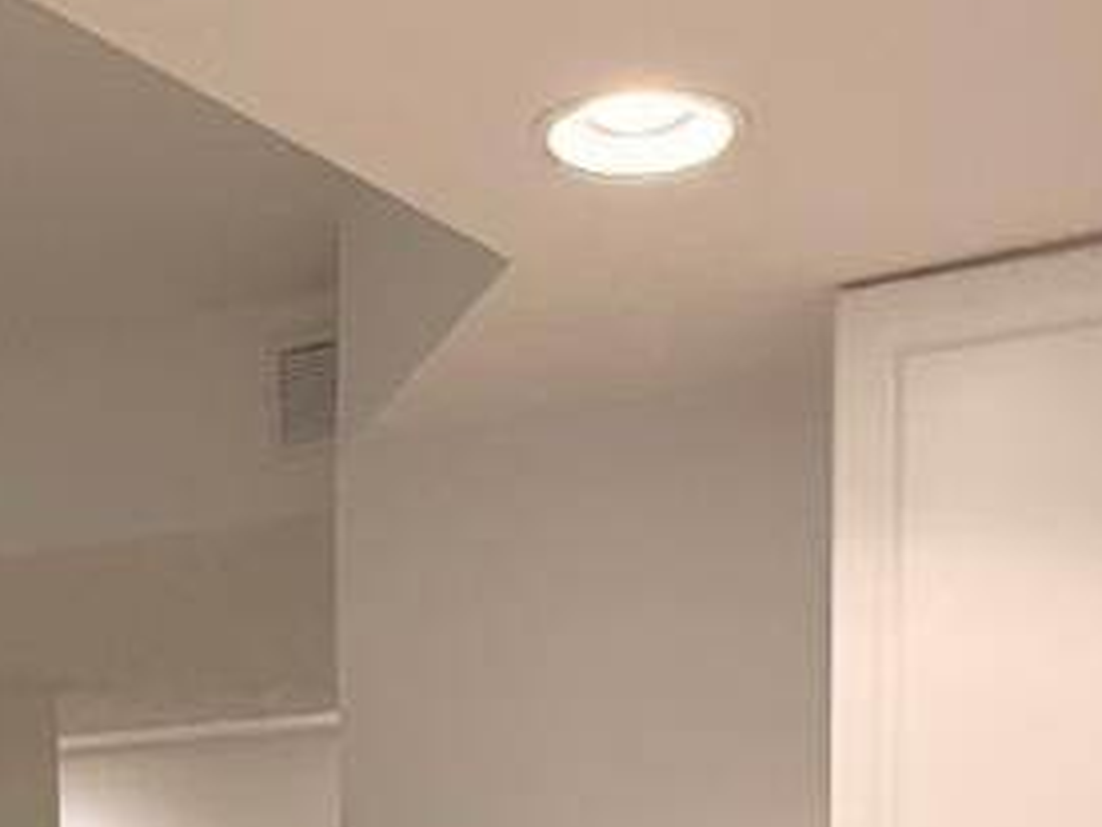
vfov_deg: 17.5
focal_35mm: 76
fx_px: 2419
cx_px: 411
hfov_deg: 25.6
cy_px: 1221
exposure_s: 1/120
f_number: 2.2
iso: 320
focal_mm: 2.22
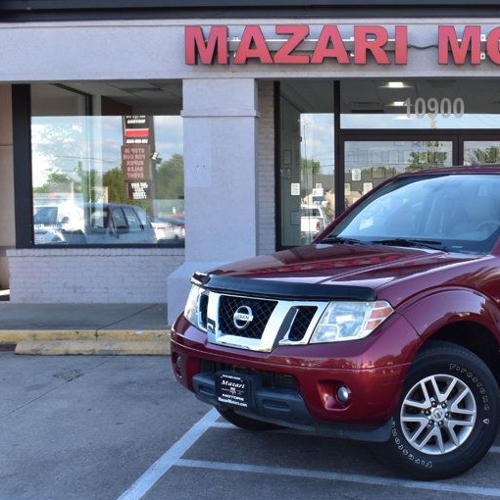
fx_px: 962
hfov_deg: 28.3
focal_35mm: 59
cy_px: 280
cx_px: 429
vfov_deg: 29.1
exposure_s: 1/160
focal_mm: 23
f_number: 9
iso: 400
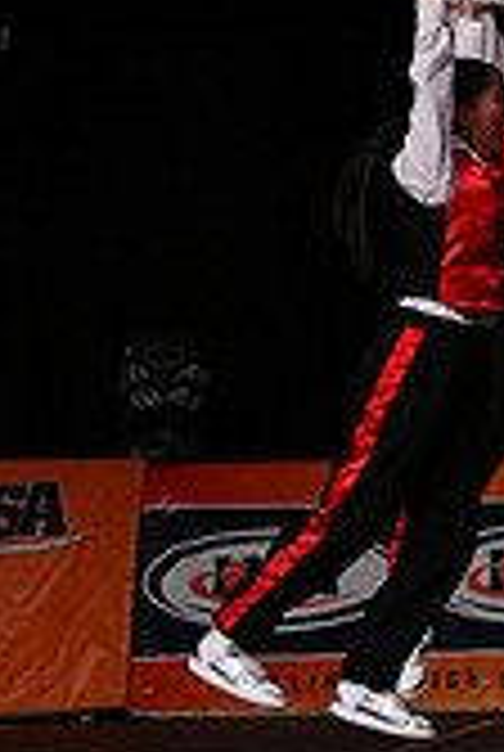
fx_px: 6378
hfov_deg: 4.4
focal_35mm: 305
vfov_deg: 6.7
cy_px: 234
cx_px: 1251
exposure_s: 1/1000
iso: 6400
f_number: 4
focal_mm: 59
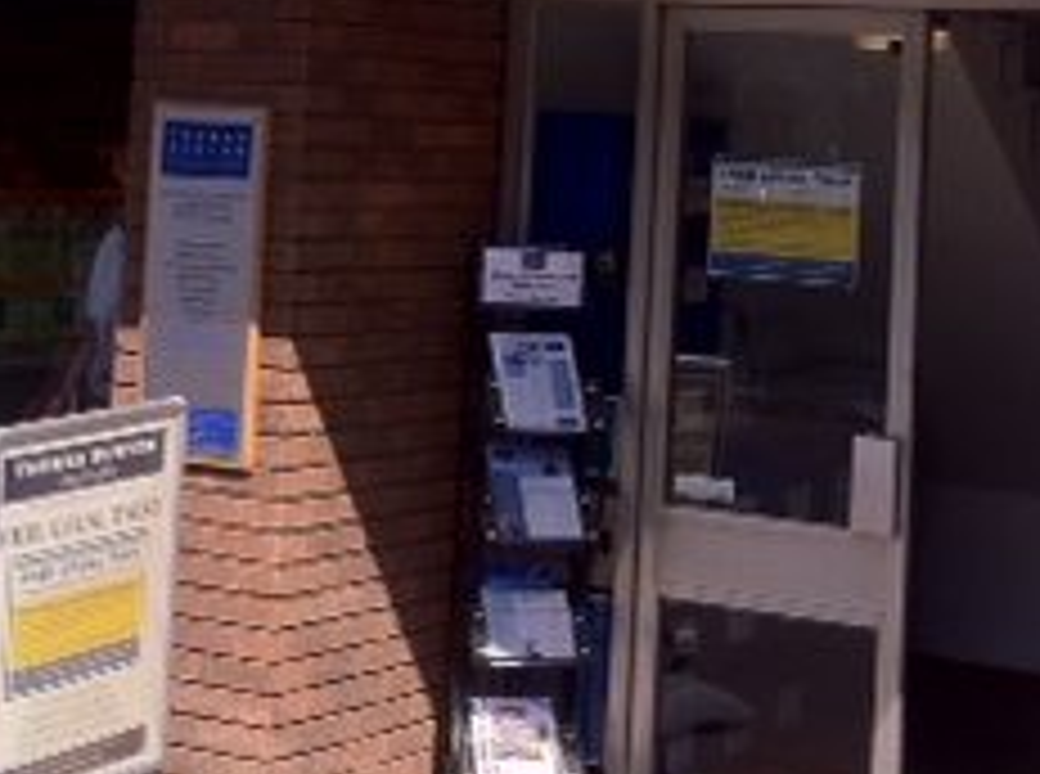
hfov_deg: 20.2
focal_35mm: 97
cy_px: -32
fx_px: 2907
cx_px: 707
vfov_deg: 14.9
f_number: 2.8
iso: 80
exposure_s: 1/973
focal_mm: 3.85
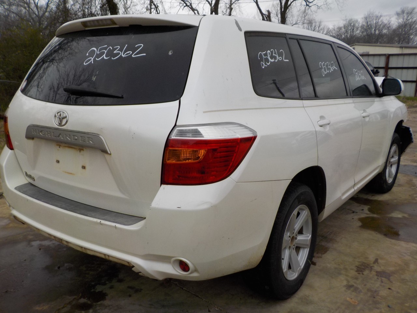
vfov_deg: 46.8
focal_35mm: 30
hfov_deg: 60.0
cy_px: 156
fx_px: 361
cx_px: 208
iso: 125
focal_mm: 4.1
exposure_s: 1/125
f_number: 3.3
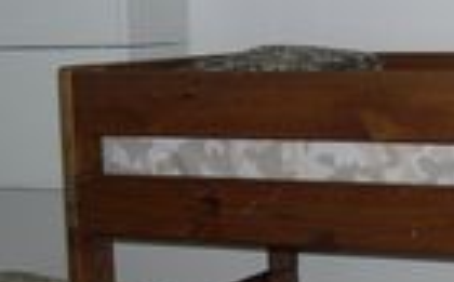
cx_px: 386
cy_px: 259
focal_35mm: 106
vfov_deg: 12.2
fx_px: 1309
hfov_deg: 19.4
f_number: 2.8
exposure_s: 1/60
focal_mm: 8
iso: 100
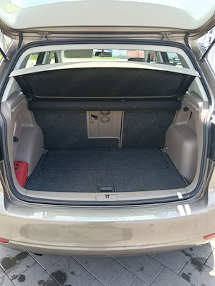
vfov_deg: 65.2
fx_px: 223
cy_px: 143
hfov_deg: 51.5
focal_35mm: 27
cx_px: 108
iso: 50
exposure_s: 1/104
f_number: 1.8
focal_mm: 3.98
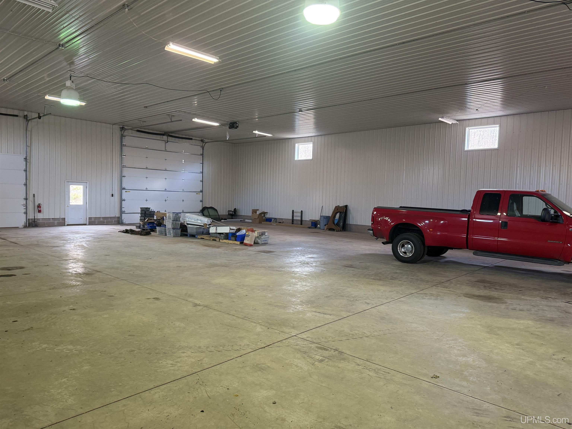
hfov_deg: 71.6
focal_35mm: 24
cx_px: 286
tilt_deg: -1.4
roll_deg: -1.0
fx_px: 397
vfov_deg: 56.8
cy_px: 214
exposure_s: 1/60
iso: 250
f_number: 1.78
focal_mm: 6.76
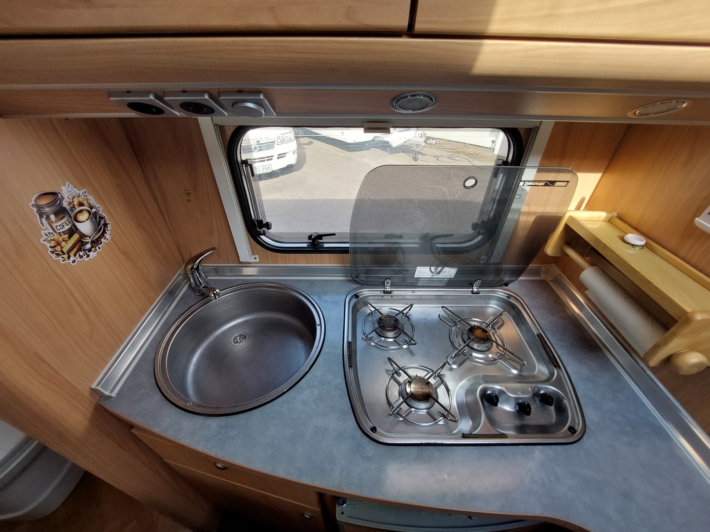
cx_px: 355
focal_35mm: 13
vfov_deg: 89.9
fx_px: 267
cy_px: 266
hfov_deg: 106.2
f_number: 2.2
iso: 50
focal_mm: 1.74
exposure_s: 1/198
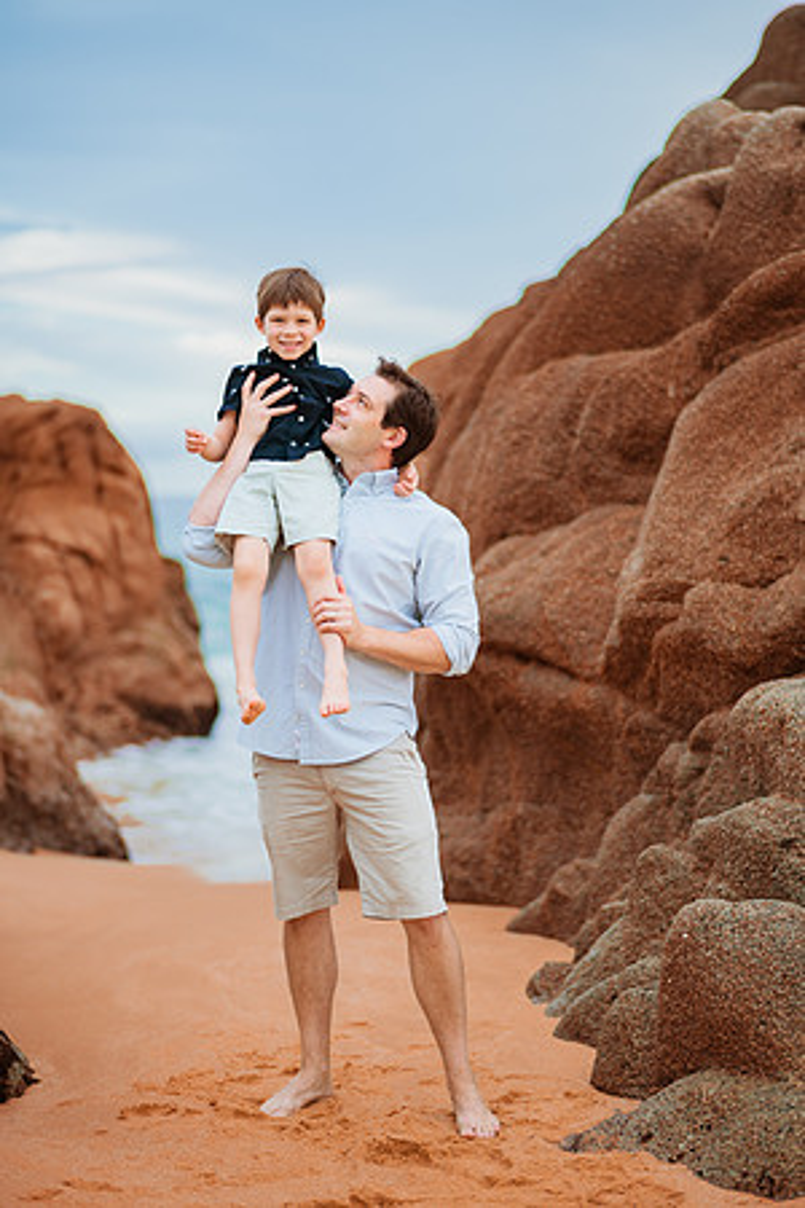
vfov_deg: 34.5
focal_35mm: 58
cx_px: 402
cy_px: 604
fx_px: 1945
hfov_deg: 23.4
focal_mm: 58
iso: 100
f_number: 1.8
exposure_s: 1/400
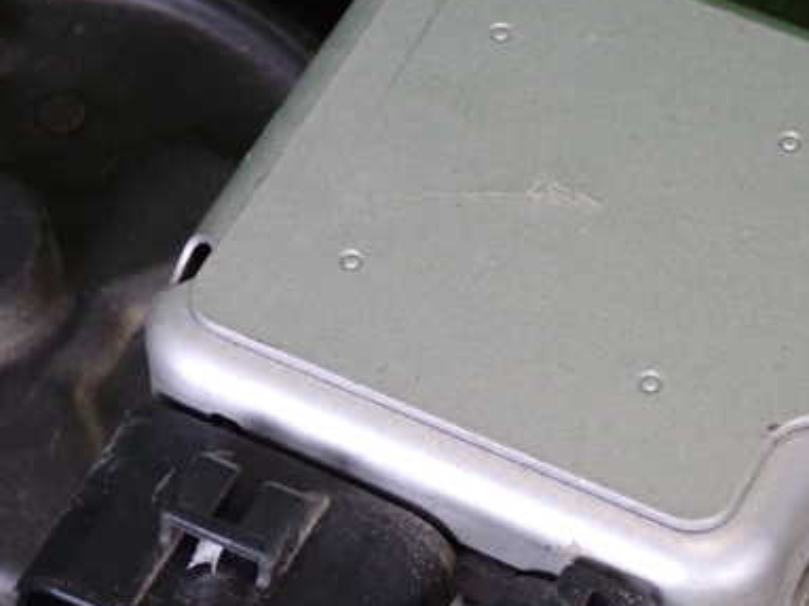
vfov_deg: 10.7
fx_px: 3224
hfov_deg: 14.3
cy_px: 378
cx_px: 448
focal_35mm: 138
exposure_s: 1/40
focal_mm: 15.66
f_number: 4.5
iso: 800
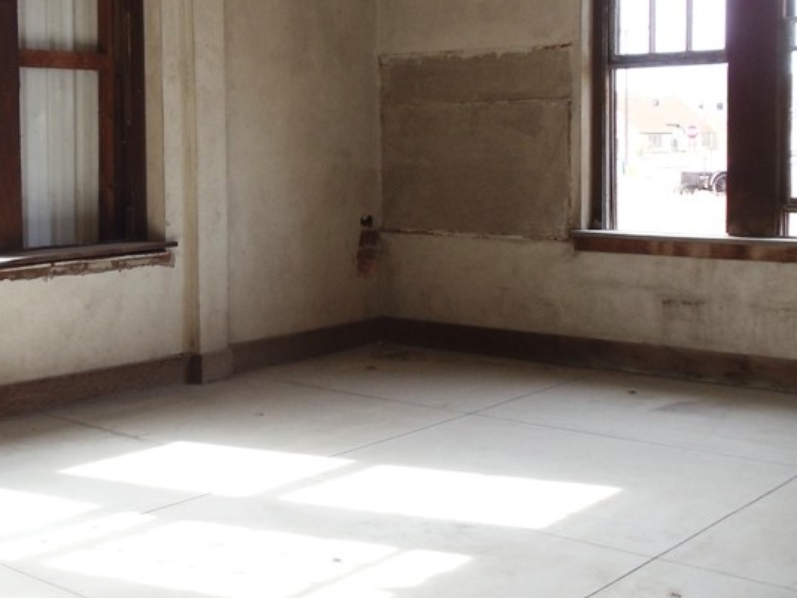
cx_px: 216
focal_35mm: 74
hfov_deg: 26.1
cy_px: 207
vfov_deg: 19.8
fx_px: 1703
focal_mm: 6
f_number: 3.5
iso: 100
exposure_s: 1/160
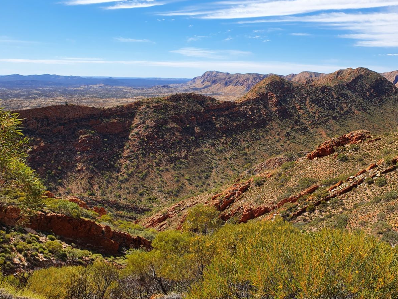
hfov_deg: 52.1
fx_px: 402
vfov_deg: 40.6
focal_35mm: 35
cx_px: 248
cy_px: 174
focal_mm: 4.32
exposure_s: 1/1392
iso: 50
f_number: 2.4
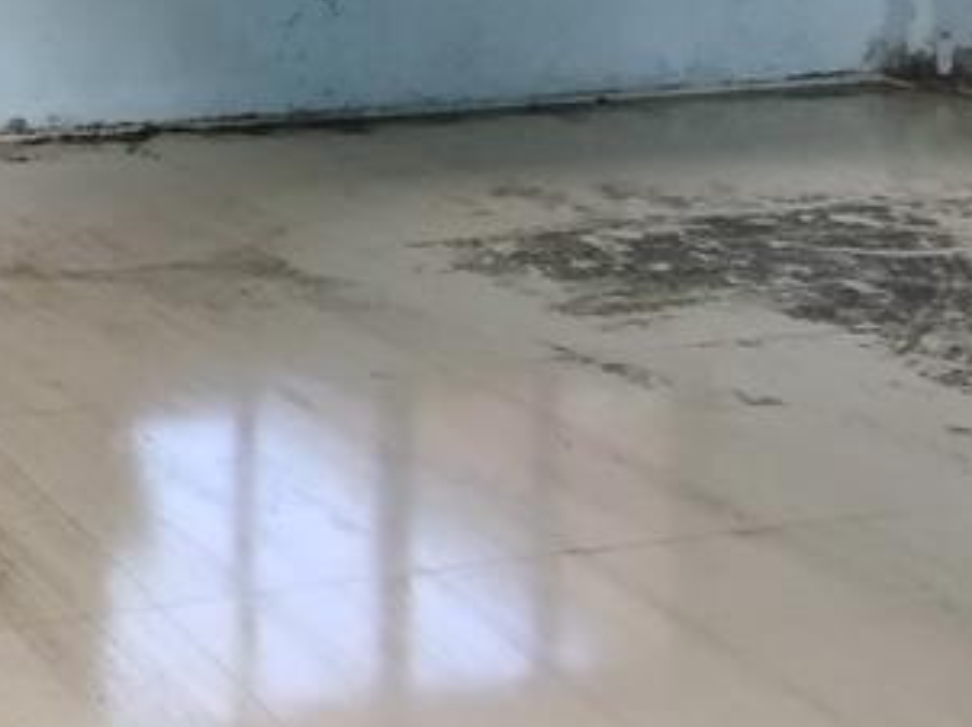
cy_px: -325
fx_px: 1599
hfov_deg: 25.1
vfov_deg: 21.9
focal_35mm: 57
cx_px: -513
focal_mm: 1.65
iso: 125
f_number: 2.2
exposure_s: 1/33
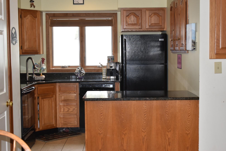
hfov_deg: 35.1
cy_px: 76
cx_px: 113
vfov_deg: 23.8
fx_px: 358
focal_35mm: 57
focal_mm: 38
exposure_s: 1/125
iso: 720
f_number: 5.6
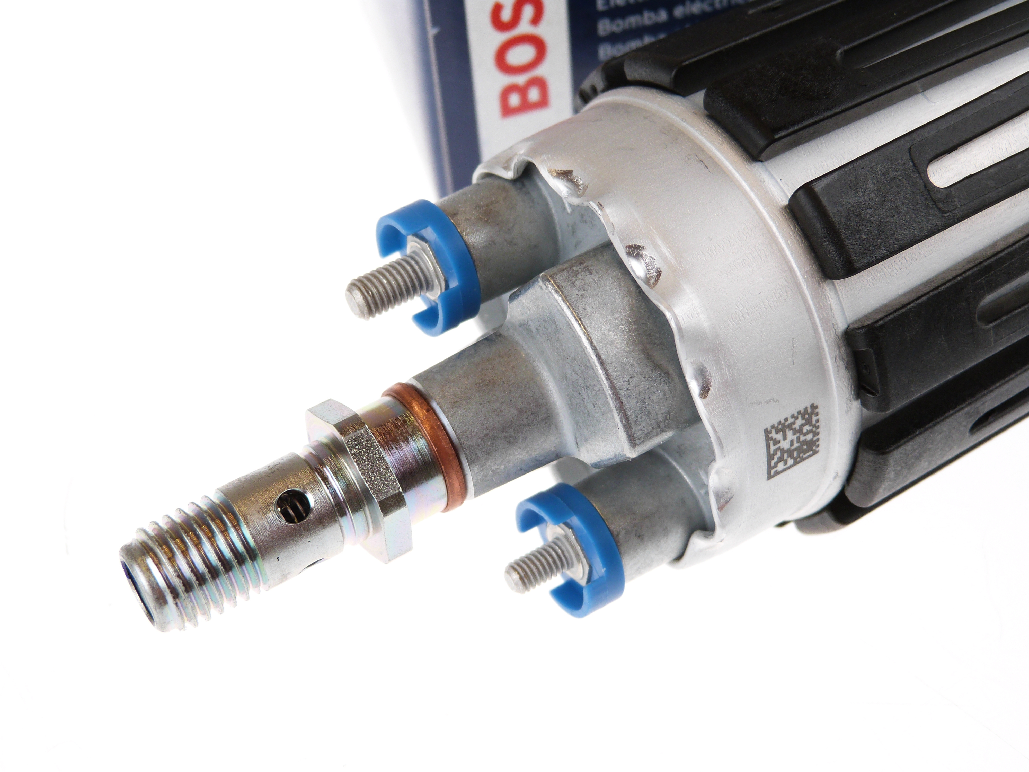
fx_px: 1605
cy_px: 386
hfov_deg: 35.5
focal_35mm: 54
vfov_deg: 27.0
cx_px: 514
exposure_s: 1/80
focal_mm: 9.7
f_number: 3.2
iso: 100
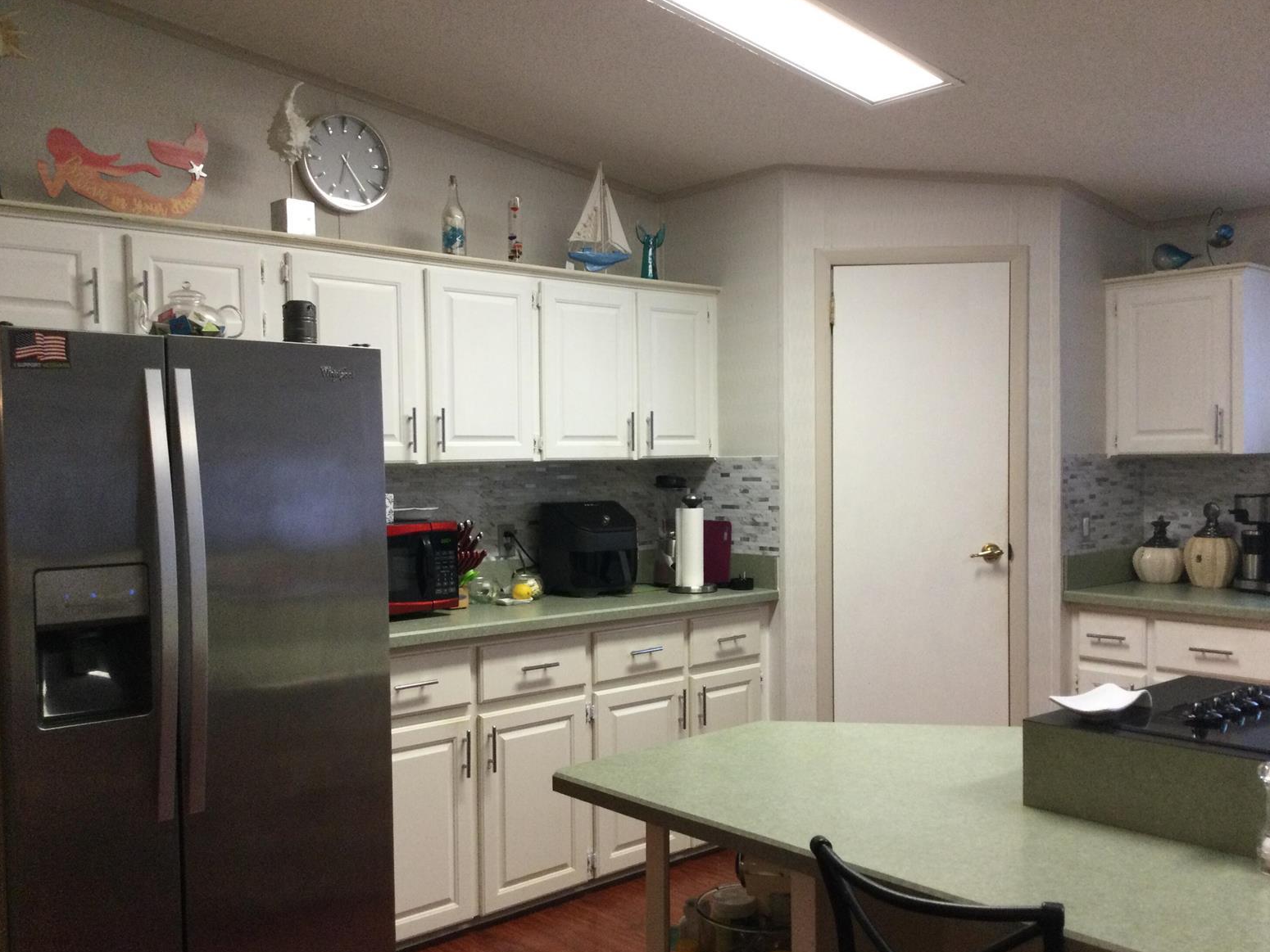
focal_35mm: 32
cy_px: 486
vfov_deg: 44.2
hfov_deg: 56.8
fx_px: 1174
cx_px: 641
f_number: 2.4
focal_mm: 3.3
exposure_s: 1/30
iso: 100
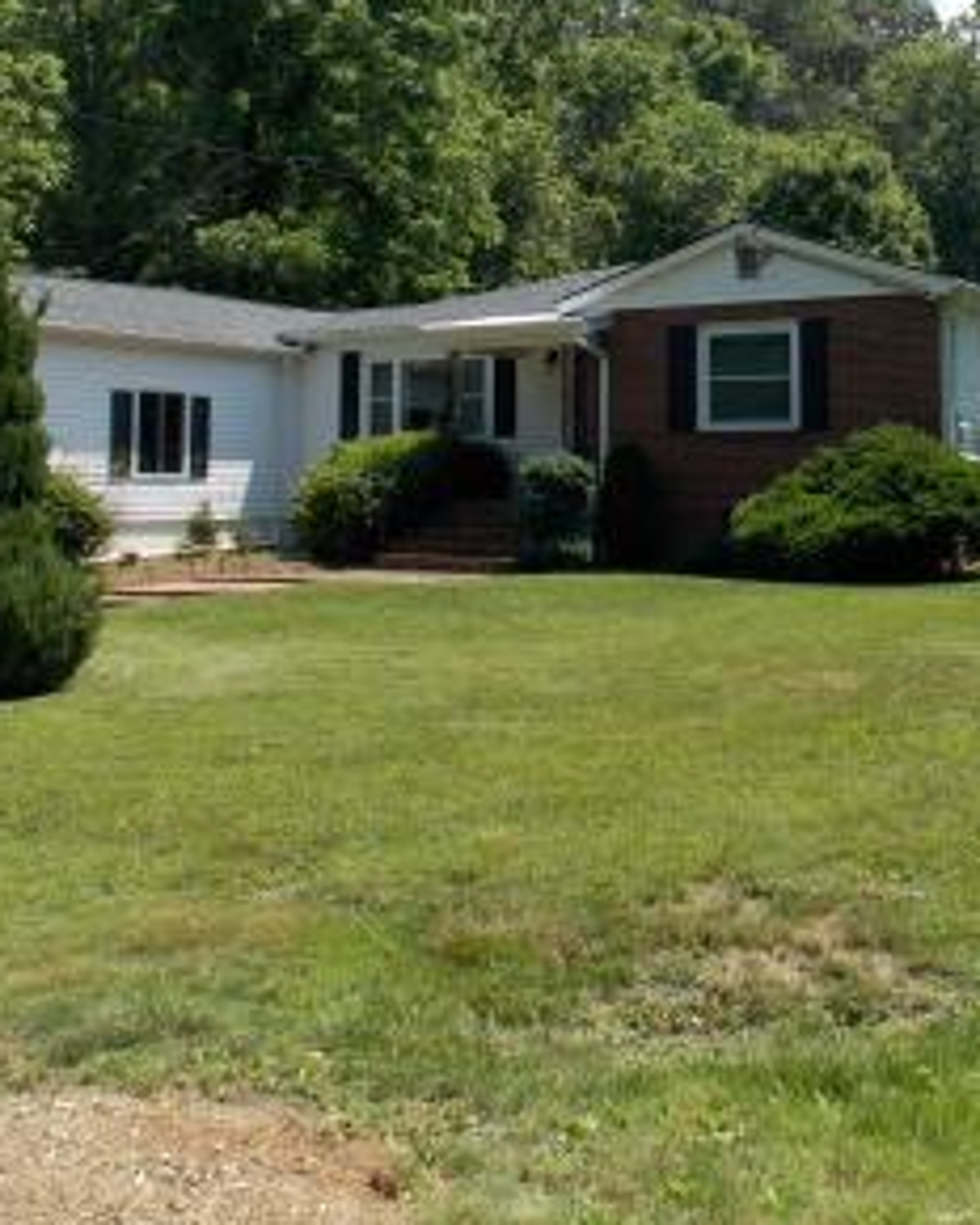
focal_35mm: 45
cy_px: 334
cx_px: 663
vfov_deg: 40.2
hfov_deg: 33.1
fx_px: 1631
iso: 80
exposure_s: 1/640
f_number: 3.1
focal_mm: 4
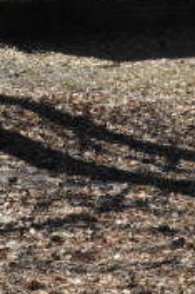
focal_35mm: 160
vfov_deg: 12.5
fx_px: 1302
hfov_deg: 8.5
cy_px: -78
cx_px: 178
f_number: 20
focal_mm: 26
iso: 1600
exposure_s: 1/400
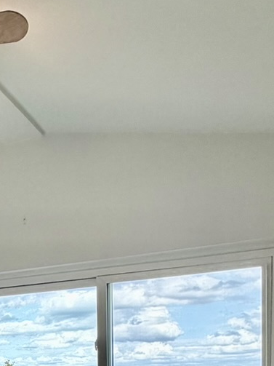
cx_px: -121
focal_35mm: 57
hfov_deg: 21.9
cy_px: 414
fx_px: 602
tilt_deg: -2.4
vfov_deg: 29.9
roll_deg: +1.7
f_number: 2.2
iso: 64
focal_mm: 2.22
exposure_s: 1/120
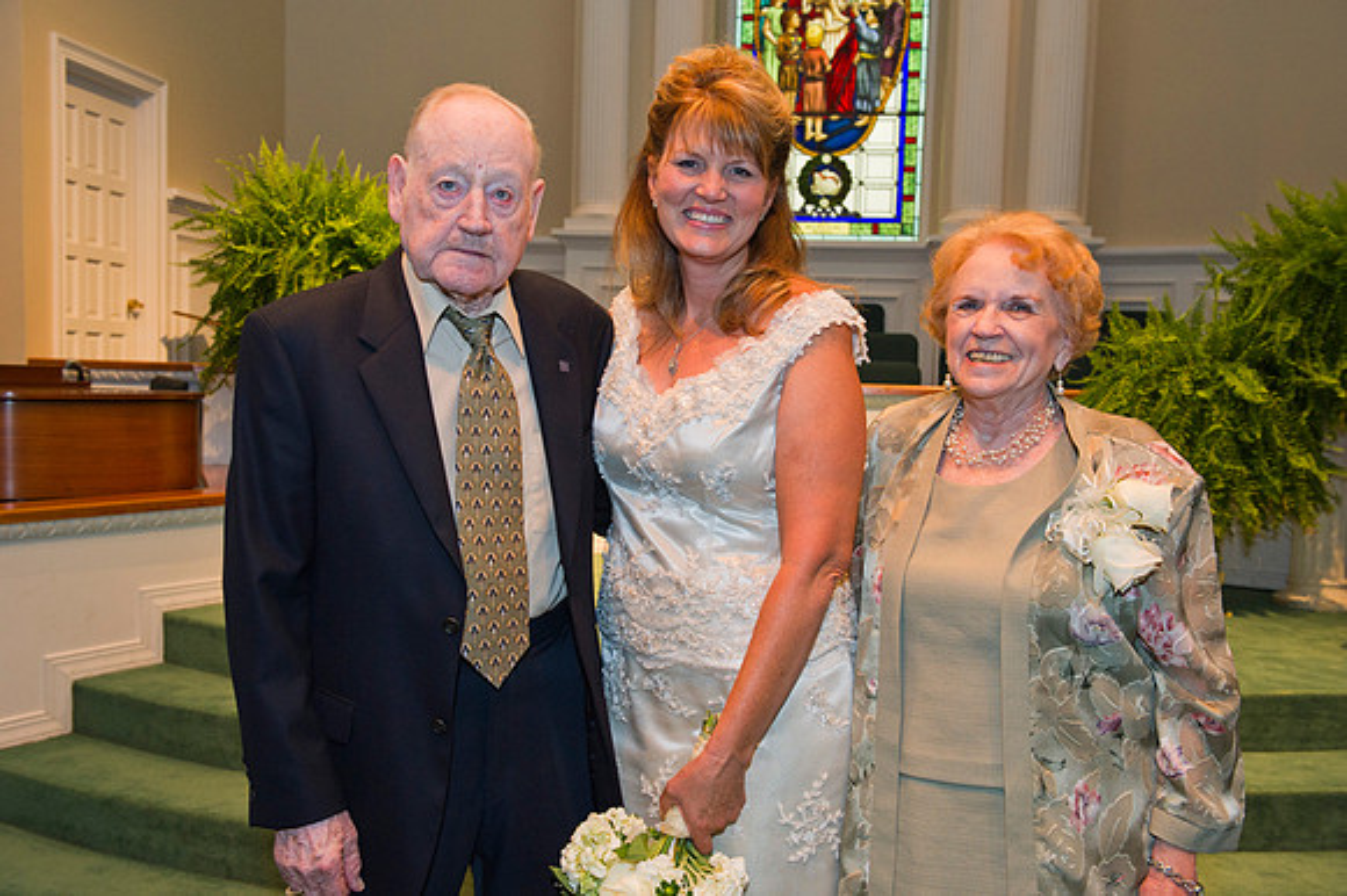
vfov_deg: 36.8
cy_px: 448
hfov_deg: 53.2
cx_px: 674
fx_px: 1346
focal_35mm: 36
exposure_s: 1/60
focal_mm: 36
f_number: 4.5
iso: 1600
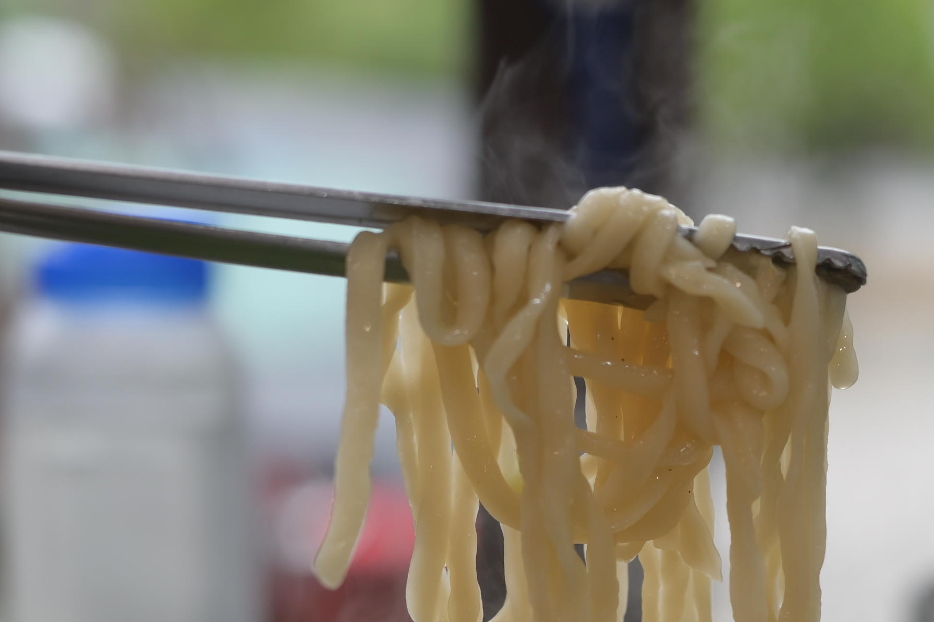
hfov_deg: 16.1
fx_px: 3293
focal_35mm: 127
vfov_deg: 10.6
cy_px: 729
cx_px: 669
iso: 250
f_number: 2.2
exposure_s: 1/250
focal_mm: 50
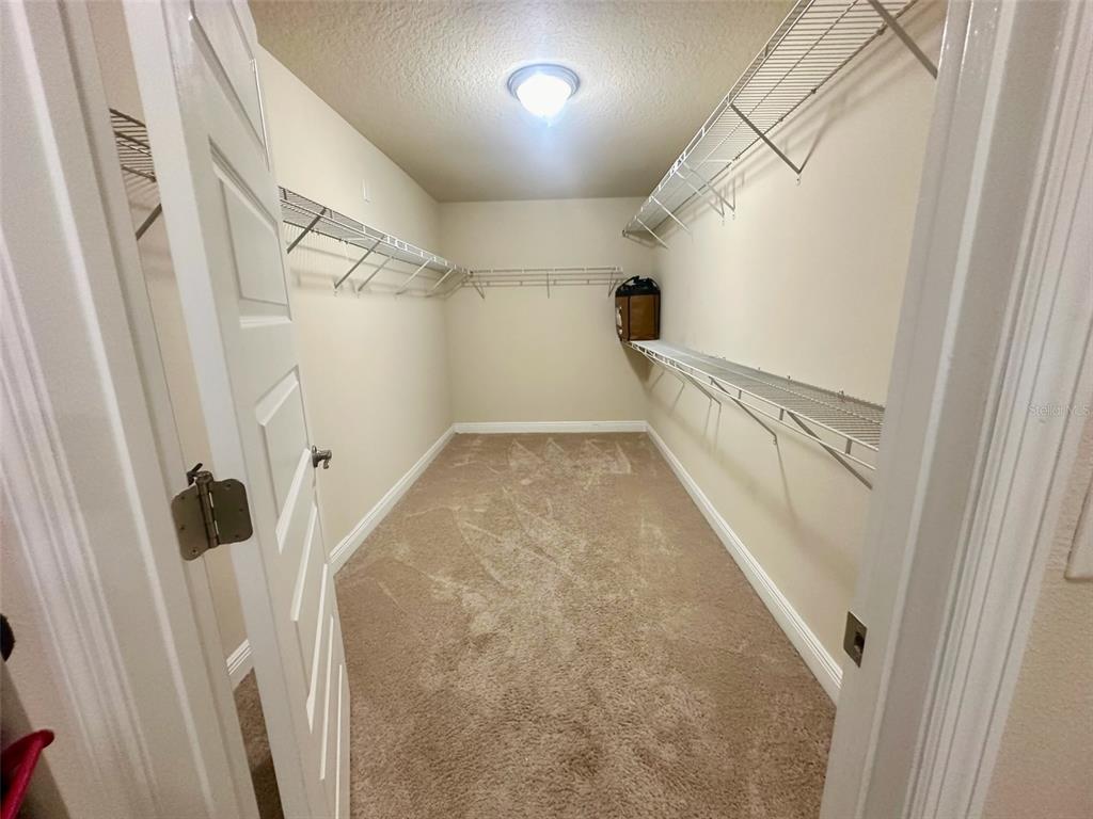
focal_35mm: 14
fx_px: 442
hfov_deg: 102.1
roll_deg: +0.9
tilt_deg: -12.2
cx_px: 546
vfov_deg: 85.7
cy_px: 410
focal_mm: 2.22
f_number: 2.2
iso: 320
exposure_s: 1/60
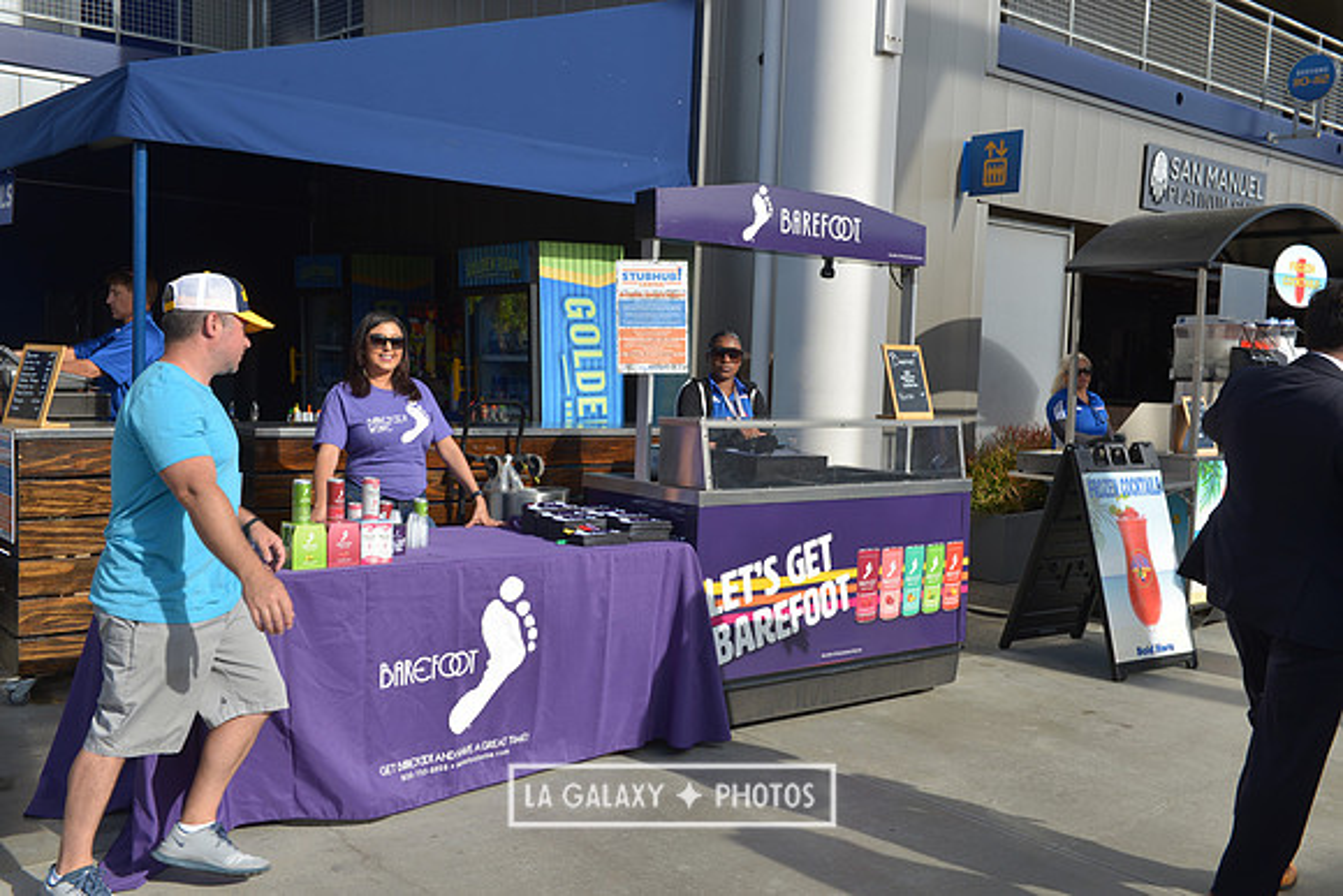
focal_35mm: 36
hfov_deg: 53.1
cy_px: 448
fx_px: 1343
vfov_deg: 36.9
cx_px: 672
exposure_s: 1/400
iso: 200
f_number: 10
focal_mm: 36
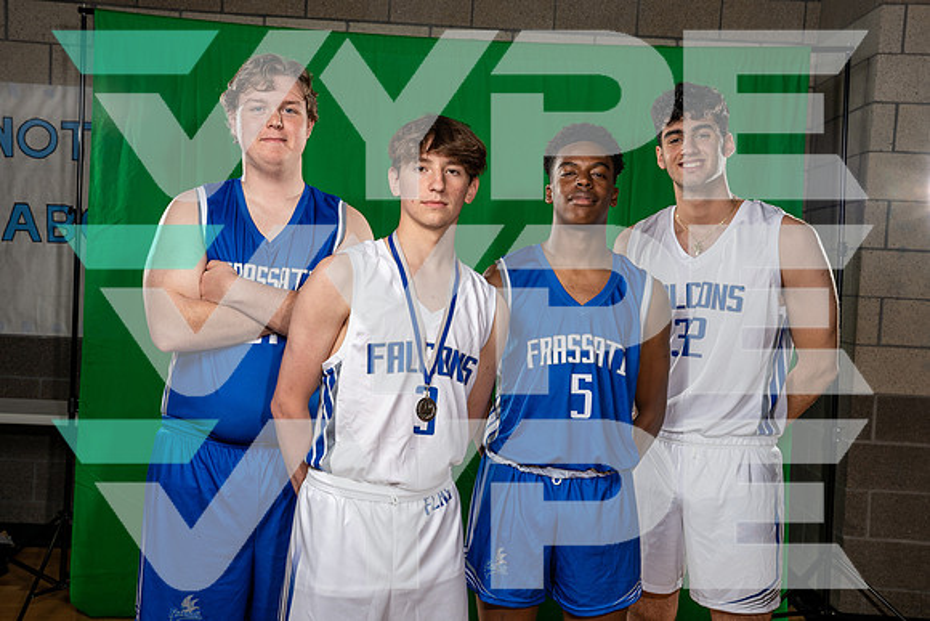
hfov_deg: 47.4
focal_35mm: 41
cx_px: 465
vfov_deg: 32.6
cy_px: 310
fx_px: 1059
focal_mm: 41
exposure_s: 1/250
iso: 250
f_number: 8
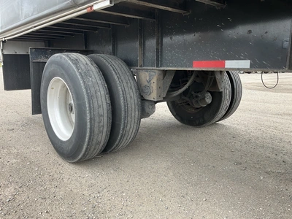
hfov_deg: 61.7
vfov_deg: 48.2
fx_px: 245
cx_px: 146
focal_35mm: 29
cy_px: 110
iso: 25
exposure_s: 1/122
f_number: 1.8
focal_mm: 3
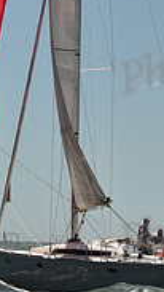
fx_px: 1800
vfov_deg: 9.2
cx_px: 39
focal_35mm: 233
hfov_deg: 5.2
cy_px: -8
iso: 320
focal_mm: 70
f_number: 14
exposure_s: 1/800
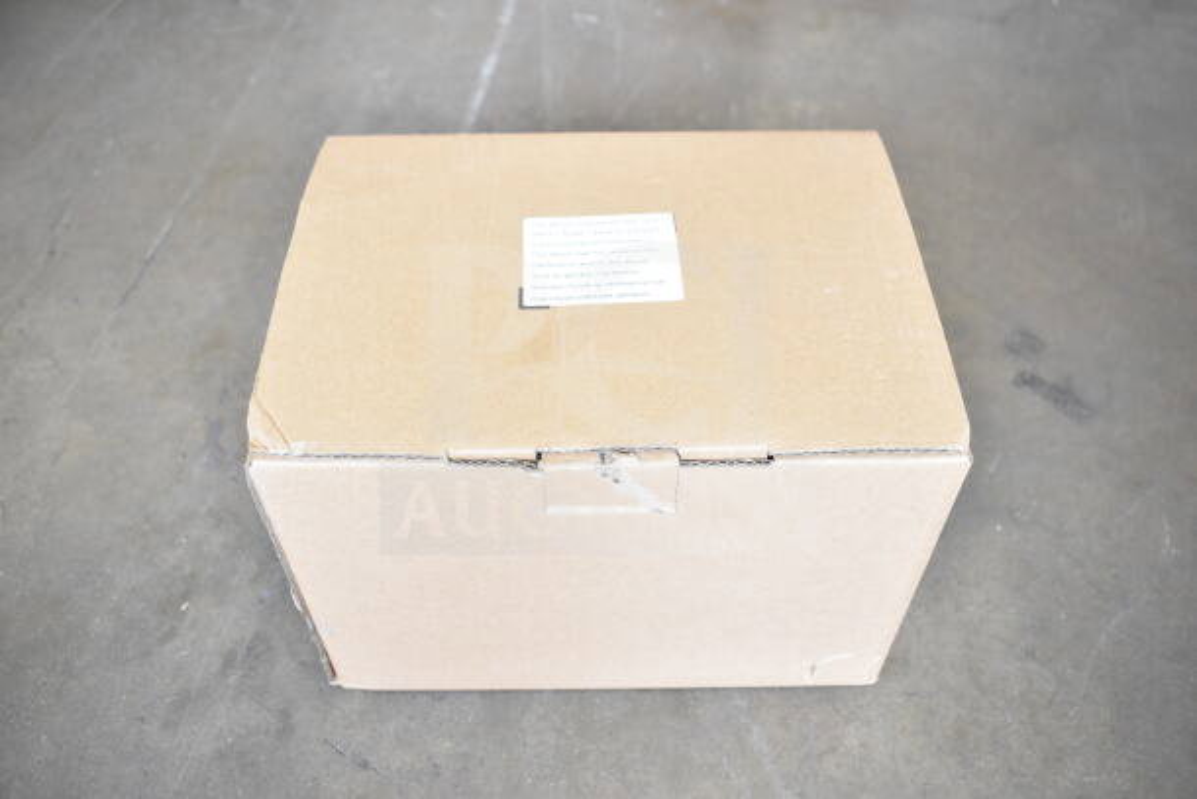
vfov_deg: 40.0
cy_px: 400
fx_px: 1097
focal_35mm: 33
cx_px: 598
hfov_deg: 57.2
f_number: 5
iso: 1600
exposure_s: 1/100
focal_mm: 22
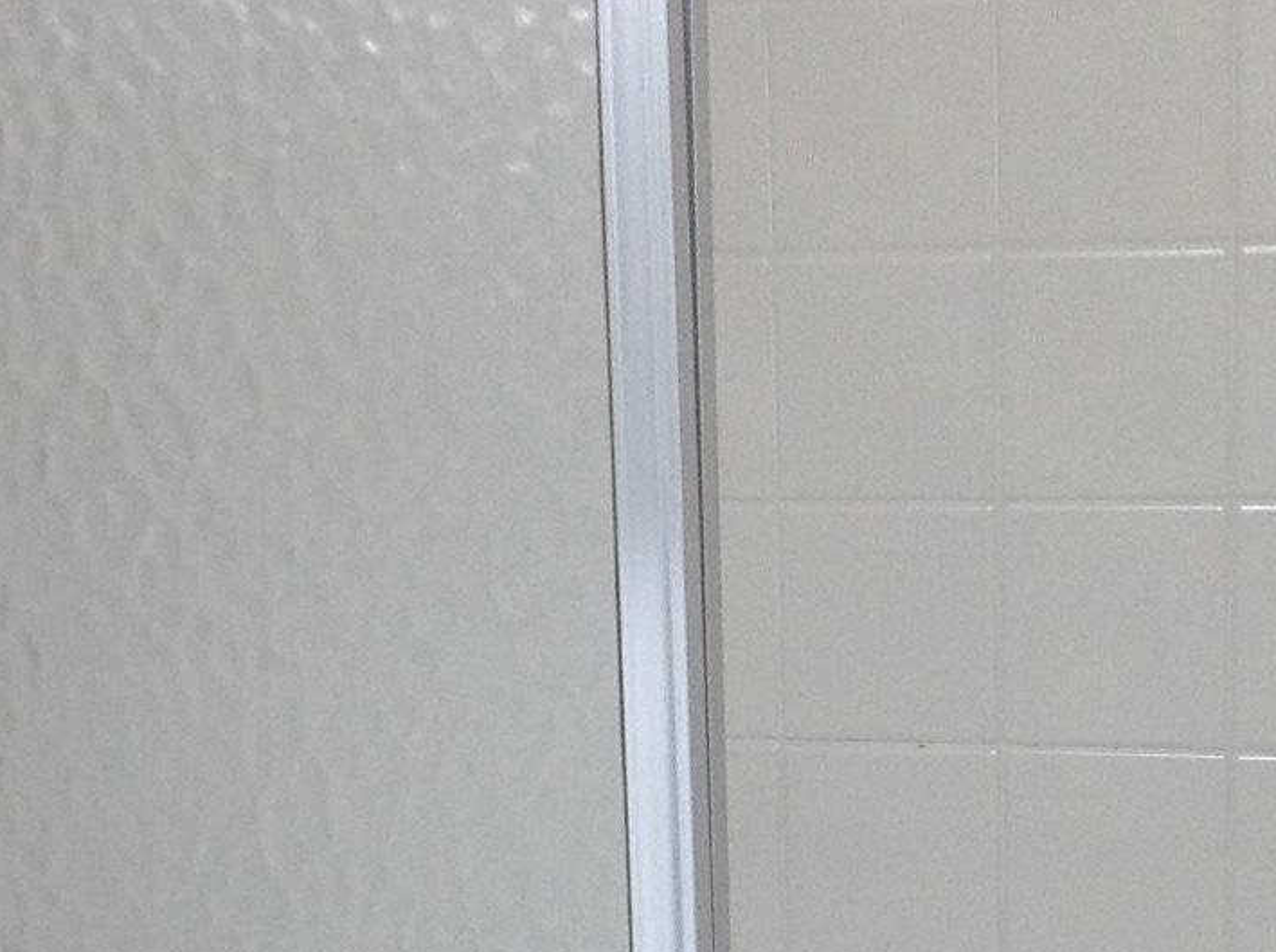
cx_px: 830
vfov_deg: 11.2
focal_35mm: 128
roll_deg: +0.2
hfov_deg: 15.4
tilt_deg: -13.1
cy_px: 1292
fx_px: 4710
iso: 64
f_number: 2.4
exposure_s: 1/60
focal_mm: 4.28
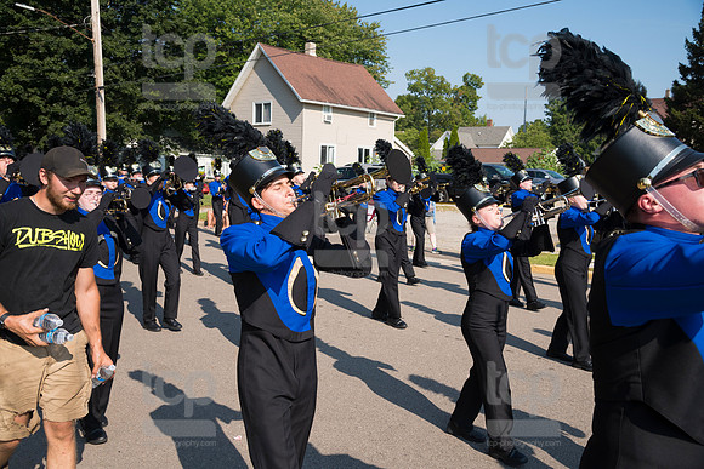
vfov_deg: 42.3
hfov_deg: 60.3
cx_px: 352
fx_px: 606
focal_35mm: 31
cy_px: 234
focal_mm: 31
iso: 320
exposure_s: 1/800
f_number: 6.3
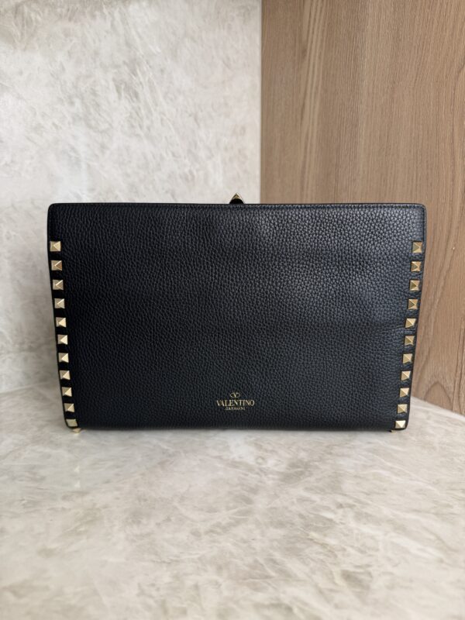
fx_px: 430
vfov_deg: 71.6
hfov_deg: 56.8
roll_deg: -0.1
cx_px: 232
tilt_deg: -13.2
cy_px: 310
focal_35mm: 24
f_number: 1.78
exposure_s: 1/120
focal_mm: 6.76
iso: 64
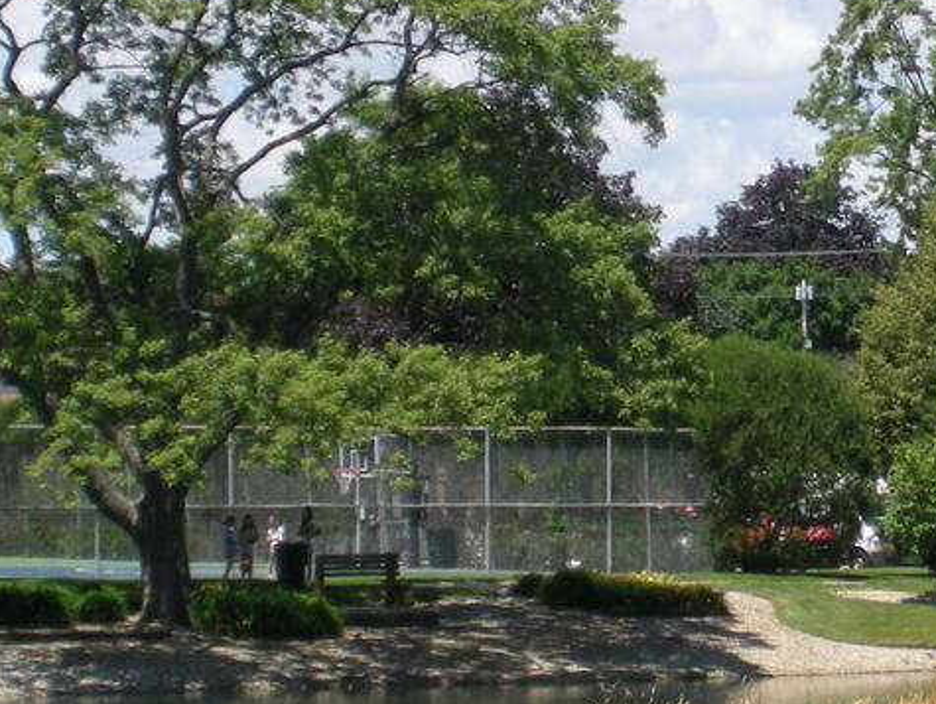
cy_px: 246
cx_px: 962
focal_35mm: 312
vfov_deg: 4.8
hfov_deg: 6.3
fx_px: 8443
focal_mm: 21.5
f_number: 5.8
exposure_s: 1/233
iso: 64
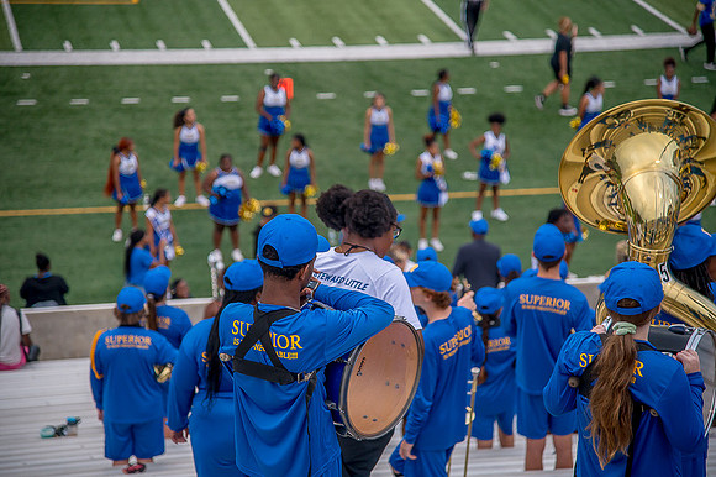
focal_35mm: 105
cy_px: 238
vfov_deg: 13.0
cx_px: 358
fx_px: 2087
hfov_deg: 19.5
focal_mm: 105
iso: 400
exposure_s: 1/250
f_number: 4
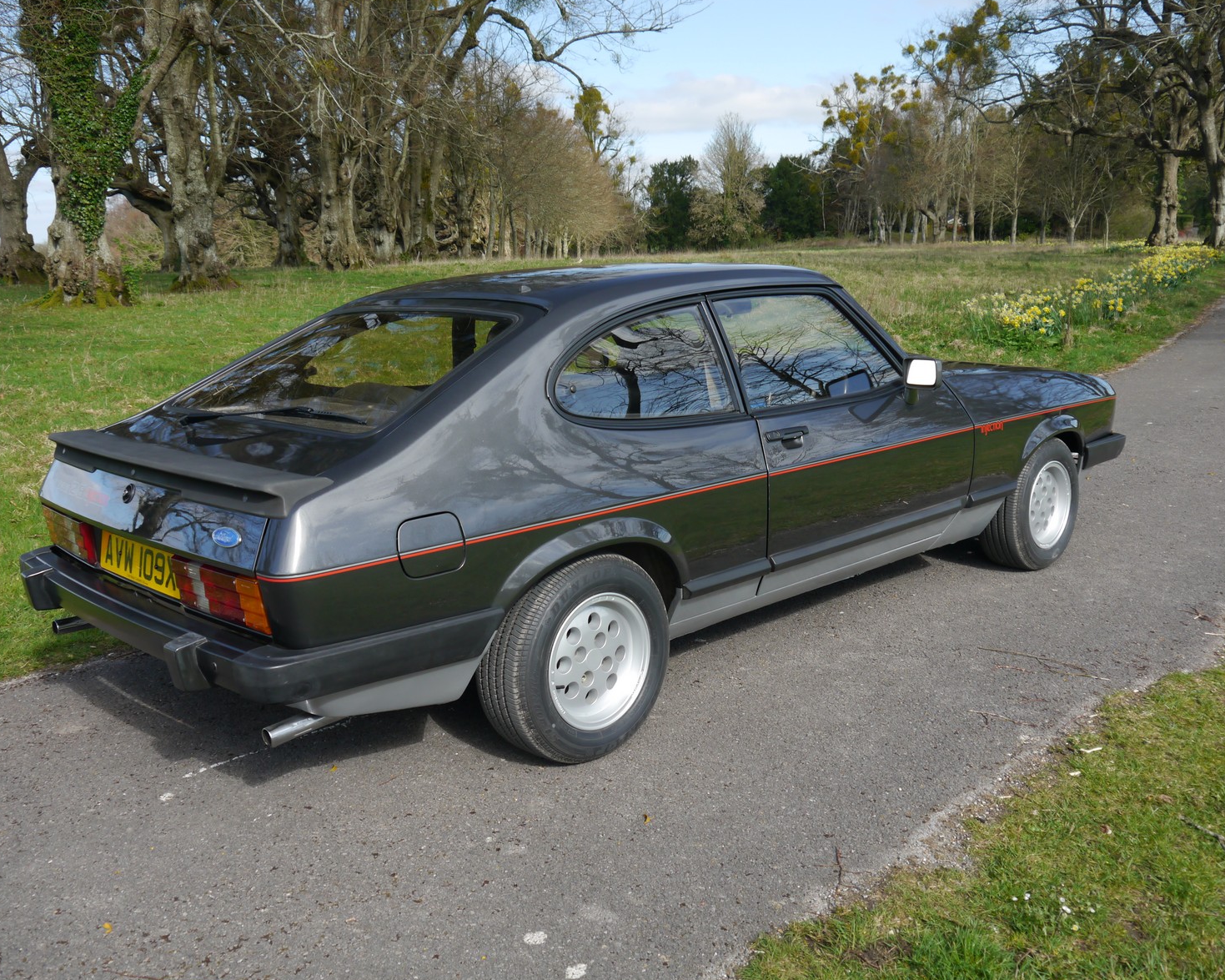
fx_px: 1233
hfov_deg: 52.8
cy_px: 488
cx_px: 603
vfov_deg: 43.4
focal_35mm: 34
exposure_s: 1/160
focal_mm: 16
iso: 160
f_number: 5
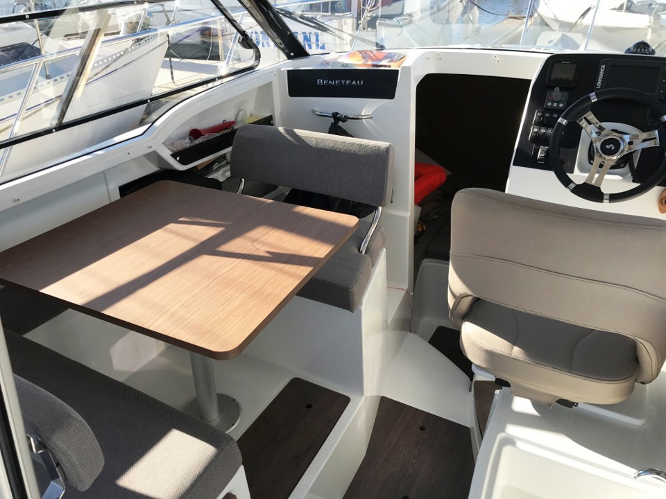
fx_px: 539
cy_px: 250
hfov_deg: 63.4
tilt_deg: -26.8
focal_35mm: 28
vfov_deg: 49.7
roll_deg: +3.0
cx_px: 333
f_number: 1.8
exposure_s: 1/818
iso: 20
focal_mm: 3.99
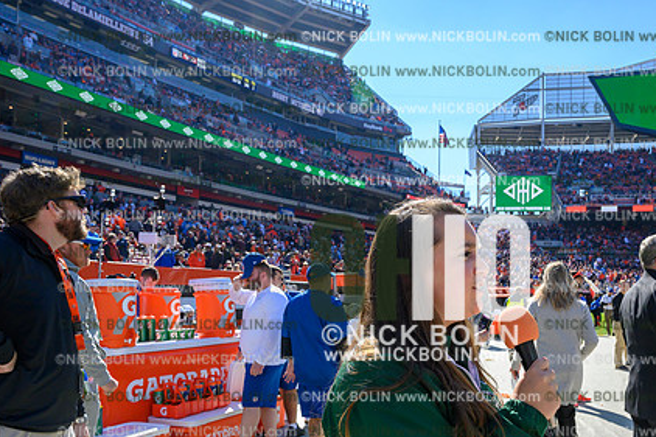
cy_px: 288
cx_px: 420
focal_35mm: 33
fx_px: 601
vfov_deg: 39.5
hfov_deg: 56.4
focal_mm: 24
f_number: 8
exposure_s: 1/2000
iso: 1000
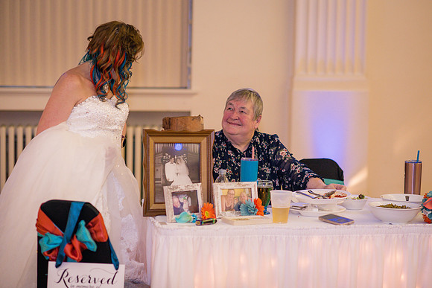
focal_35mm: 91
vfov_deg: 15.0
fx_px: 1097
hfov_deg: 22.3
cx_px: 232
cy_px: 133
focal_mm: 85
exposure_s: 1/125
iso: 640
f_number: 2.2
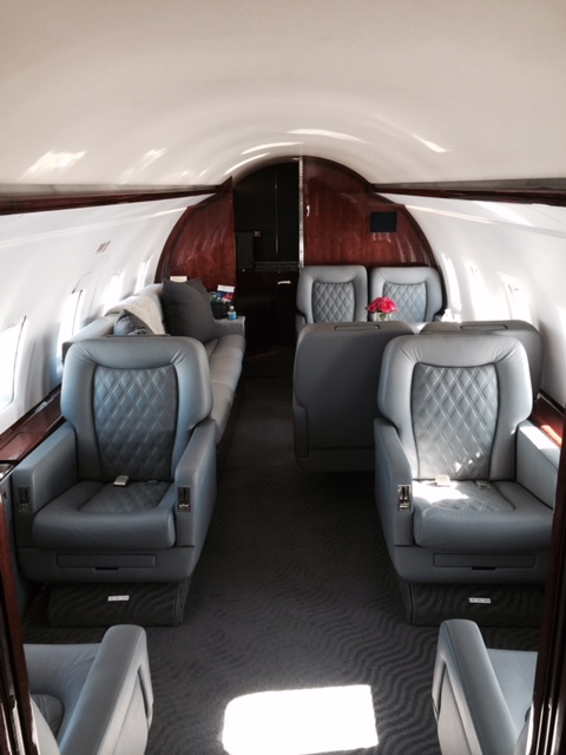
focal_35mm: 29
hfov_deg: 48.2
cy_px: 378
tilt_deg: -18.0
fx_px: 632
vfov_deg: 61.7
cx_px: 283
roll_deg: +1.0
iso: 32
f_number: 2.2
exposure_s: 1/15
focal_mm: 4.15
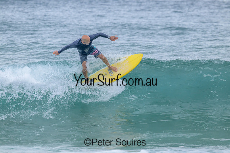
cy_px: 76
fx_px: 3599
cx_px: 115
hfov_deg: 3.7
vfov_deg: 2.4
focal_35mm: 563
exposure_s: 1/2000
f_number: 11
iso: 1400
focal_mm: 550
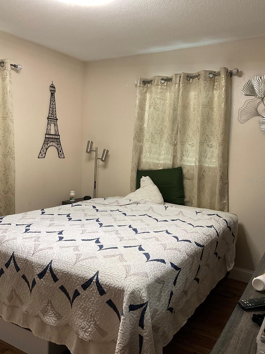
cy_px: 181
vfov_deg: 60.0
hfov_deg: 46.8
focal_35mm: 30
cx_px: 129
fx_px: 306
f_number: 1.8
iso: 80
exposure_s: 1/60
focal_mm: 3
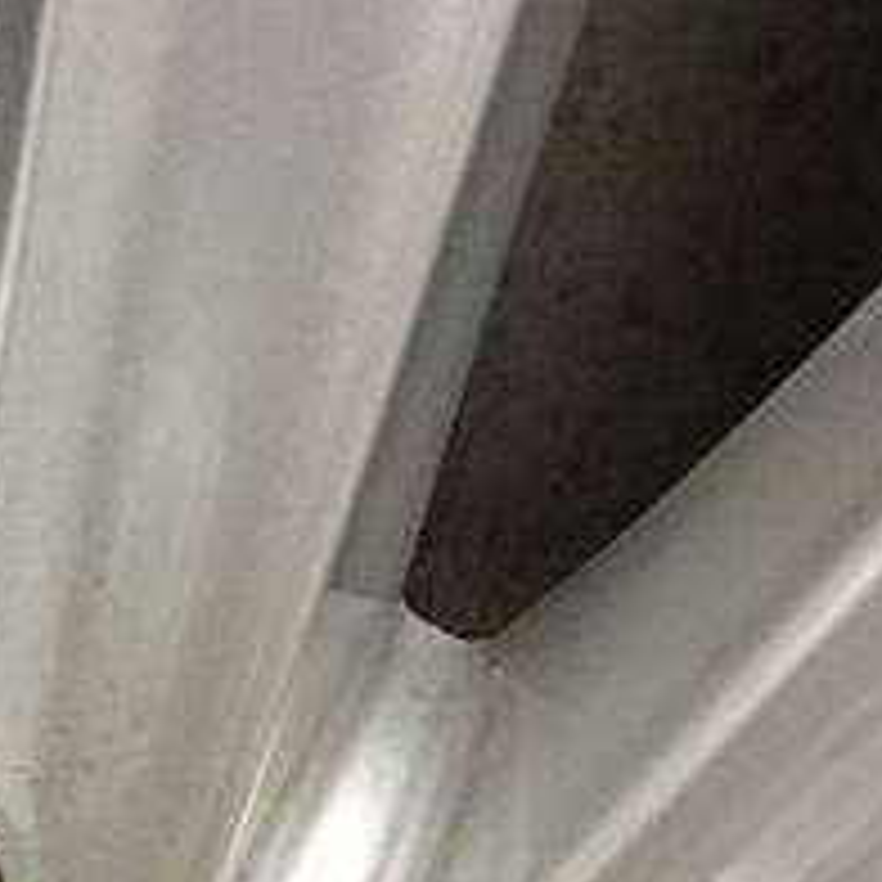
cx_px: -320
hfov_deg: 7.8
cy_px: 1652
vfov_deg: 7.6
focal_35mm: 222
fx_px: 6400
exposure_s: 1/50
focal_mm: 5.24
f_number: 1.7
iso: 1319
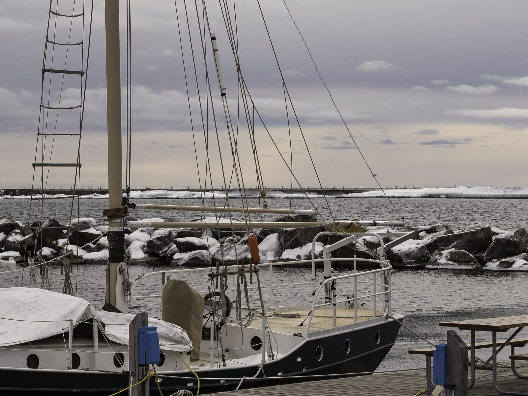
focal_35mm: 144
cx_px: 287
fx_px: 2197
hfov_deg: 13.7
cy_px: 160
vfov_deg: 10.3
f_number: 8
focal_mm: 50
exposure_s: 1/500
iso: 200
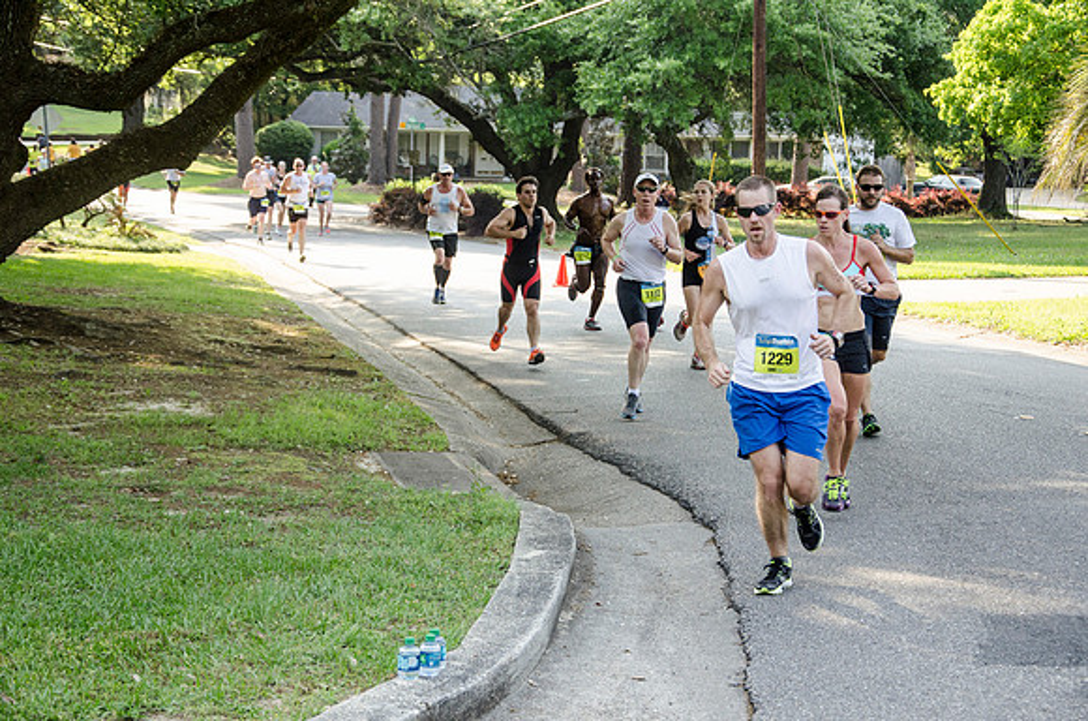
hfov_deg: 27.0
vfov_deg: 18.1
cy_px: 360
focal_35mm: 75
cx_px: 544
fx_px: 2262
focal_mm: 50
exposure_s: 1/640
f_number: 5
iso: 800
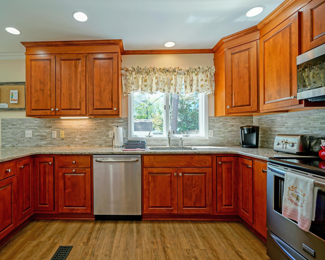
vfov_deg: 77.0
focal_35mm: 17
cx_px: 135
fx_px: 164
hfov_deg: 88.8
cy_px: 130
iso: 100
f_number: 3.5
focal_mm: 10
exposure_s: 1/50
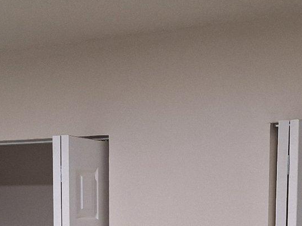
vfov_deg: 15.9
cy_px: 315
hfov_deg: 22.5
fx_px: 759
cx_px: 167
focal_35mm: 87
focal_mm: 5.54
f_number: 1.8
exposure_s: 1/40
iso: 200
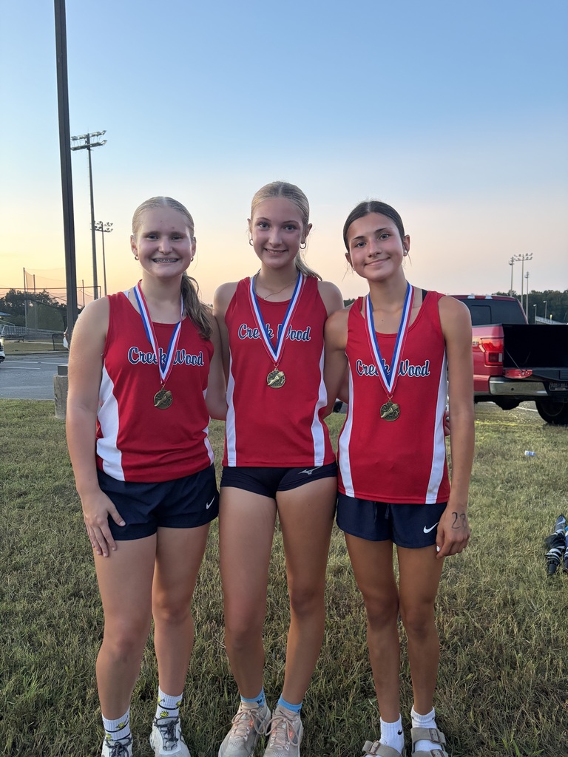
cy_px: 378
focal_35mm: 26
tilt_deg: -4.0
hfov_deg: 53.1
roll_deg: +0.0
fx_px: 569
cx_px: 284
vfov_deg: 67.3
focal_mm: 5.96
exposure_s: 1/60
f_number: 1.6
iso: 320
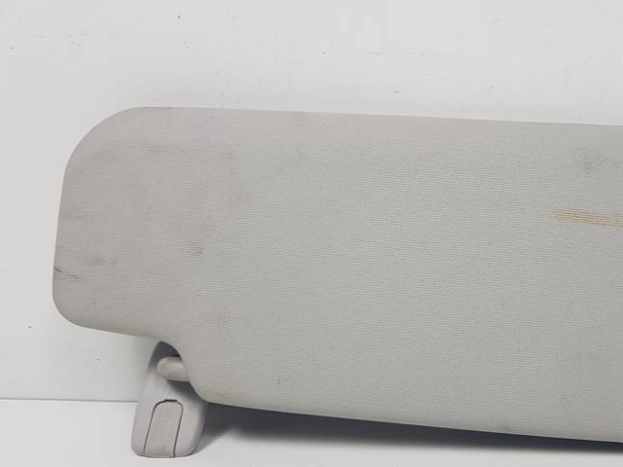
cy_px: 250
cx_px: 465
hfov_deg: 46.2
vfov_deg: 36.8
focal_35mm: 39
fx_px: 702
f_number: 1.7
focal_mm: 4.2
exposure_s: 1/321
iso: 40
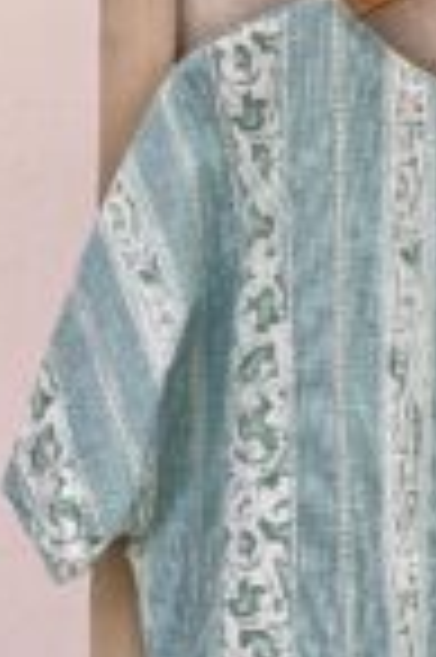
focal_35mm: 74
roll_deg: -0.5
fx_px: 1347
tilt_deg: -7.4
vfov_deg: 27.3
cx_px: 575
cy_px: 382
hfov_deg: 17.2
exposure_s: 1/631
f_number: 1.6
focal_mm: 5.1
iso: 50
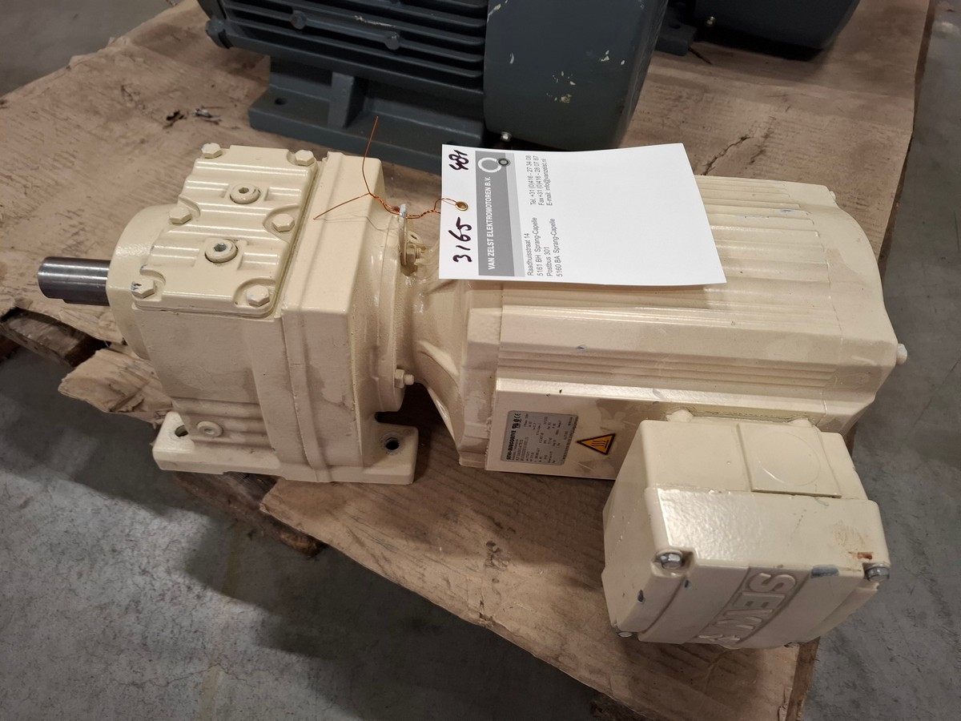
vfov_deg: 58.9
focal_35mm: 23
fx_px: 639
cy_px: 360
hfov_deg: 73.9
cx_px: 480
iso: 250
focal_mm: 5.54
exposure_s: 1/50
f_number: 1.8
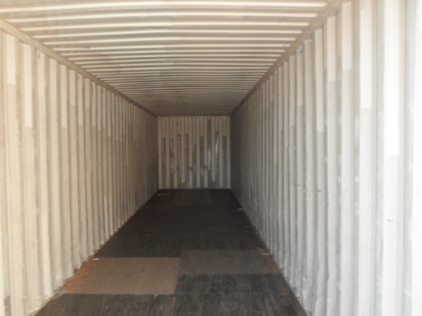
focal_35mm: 30
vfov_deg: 46.8
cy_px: 160
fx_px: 366
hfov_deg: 59.9
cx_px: 195
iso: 200
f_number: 3.5
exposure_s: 1/45
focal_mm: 4.9
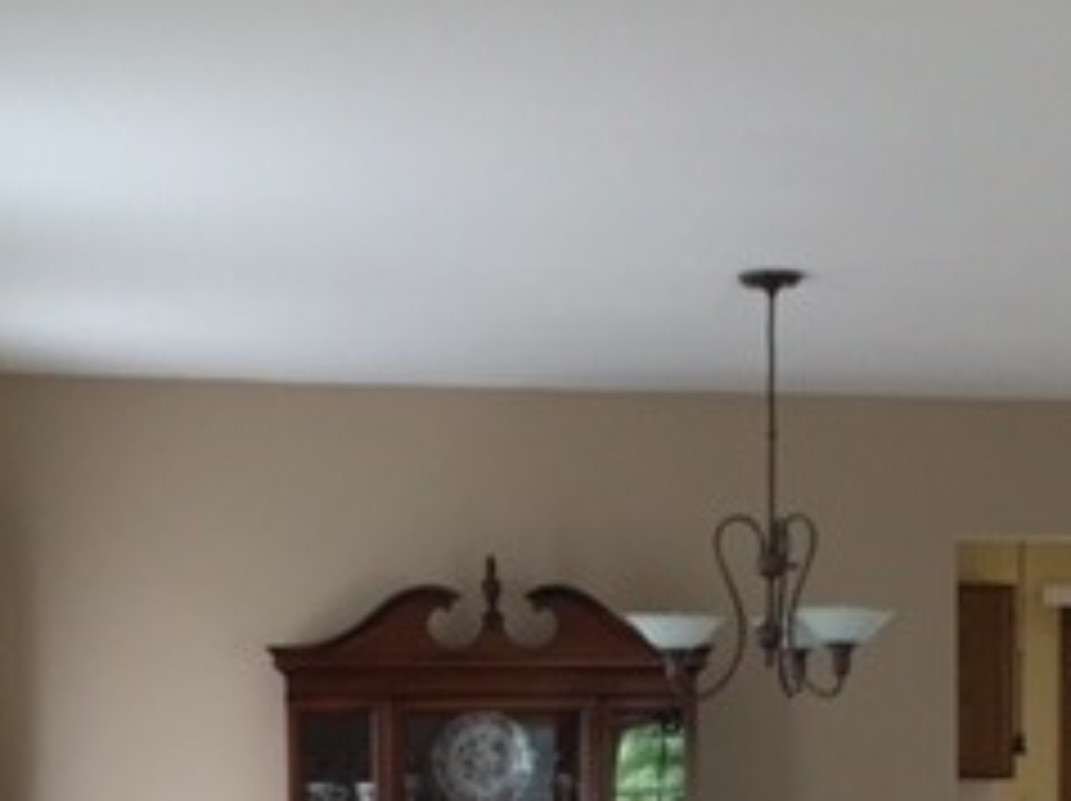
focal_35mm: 78
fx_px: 2411
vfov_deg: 18.0
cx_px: 774
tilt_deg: -4.9
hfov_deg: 24.8
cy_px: 927
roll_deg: -0.5
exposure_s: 1/30
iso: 100
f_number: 2.2
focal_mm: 4.15
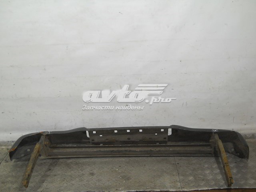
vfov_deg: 35.1
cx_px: 128
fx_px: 303
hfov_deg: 45.8
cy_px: 96
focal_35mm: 41
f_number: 3.1
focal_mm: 6.72
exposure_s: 1/30
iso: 100
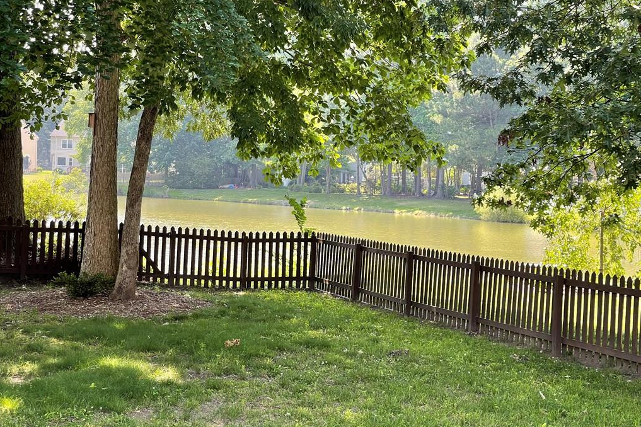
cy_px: 220
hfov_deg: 30.1
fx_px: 1193
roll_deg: -1.6
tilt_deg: -2.4
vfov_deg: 20.3
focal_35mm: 67
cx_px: 319
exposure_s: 1/99
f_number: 2.2
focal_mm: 7.5
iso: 25
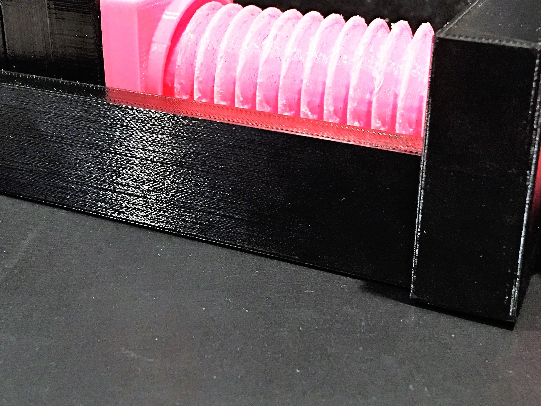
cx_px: 240
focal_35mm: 51
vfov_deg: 28.3
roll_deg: +1.0
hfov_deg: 37.4
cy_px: 127
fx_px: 797
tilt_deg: -21.4
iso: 64
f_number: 2.2
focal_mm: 4.15
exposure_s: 1/4
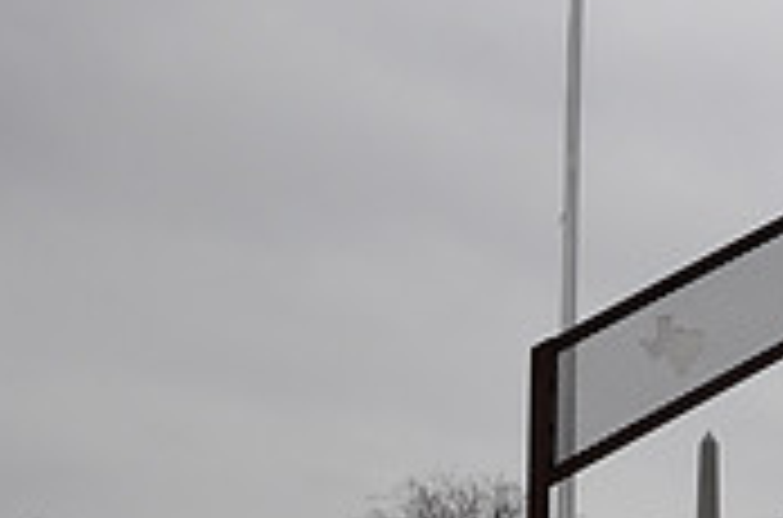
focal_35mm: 90
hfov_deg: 19.7
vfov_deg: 15.0
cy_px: 390
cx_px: 1174
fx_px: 1952
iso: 280
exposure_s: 1/200
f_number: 3.5
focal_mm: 18
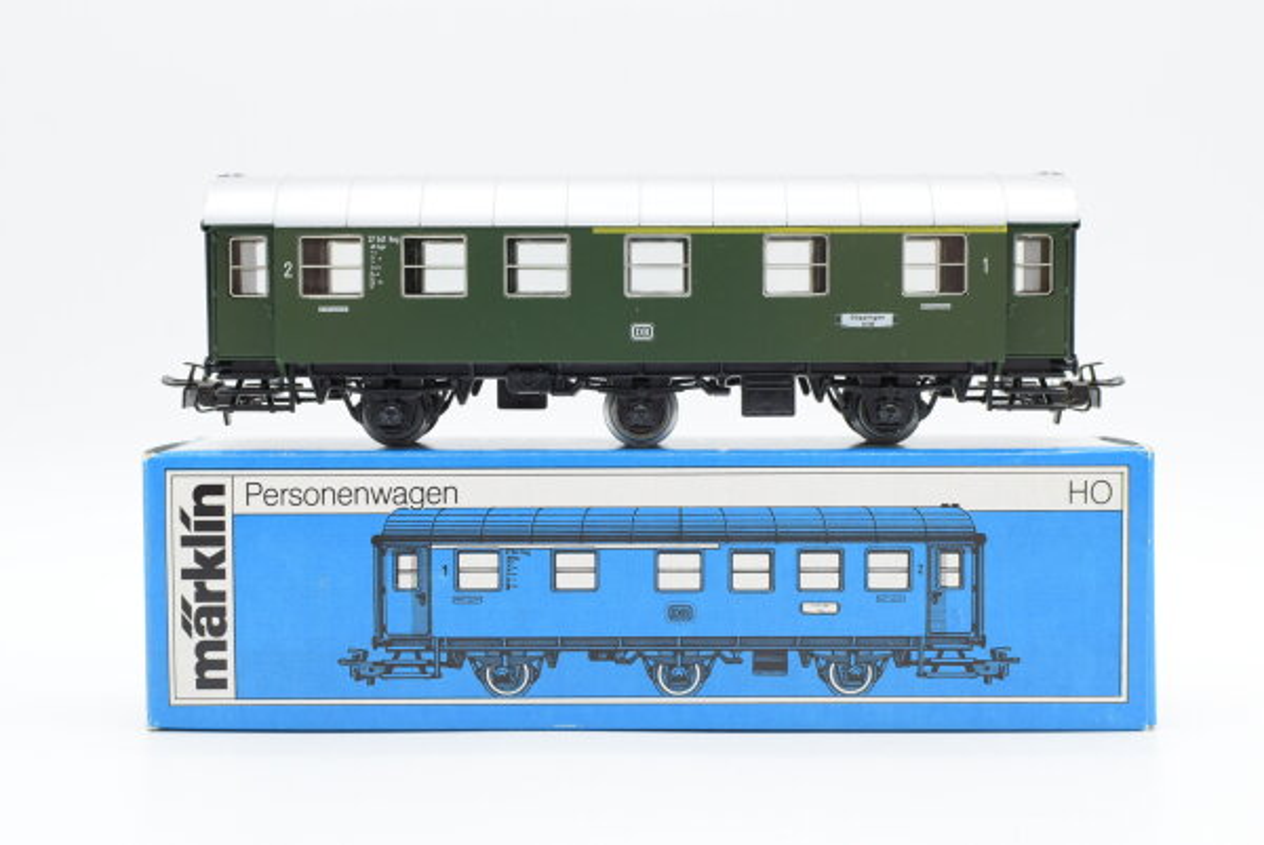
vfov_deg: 25.8
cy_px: 422
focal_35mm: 52
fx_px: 1845
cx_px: 632
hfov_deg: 37.8
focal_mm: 35
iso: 320
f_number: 8
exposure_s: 1/125
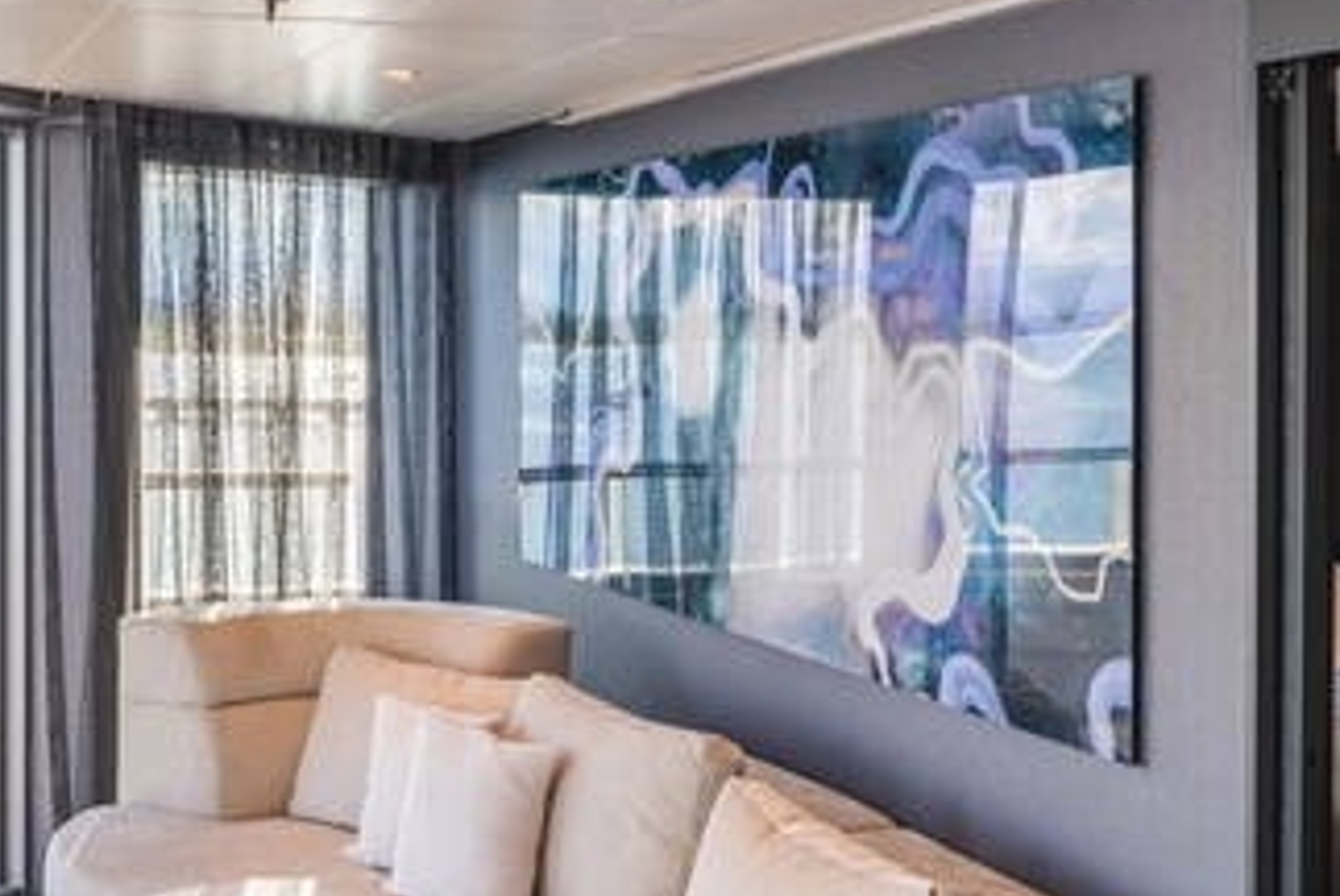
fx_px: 1825
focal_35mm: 49
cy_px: 784
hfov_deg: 39.5
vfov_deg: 26.8
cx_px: 373
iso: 64
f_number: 11
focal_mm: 24
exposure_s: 1/125
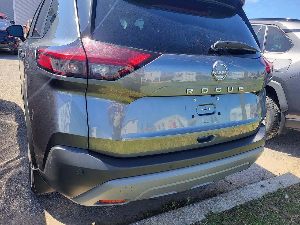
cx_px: 150
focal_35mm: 26
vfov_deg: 53.1
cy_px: 112
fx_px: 225
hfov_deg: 67.3
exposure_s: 1/647
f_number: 1.8
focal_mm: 5.4
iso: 40
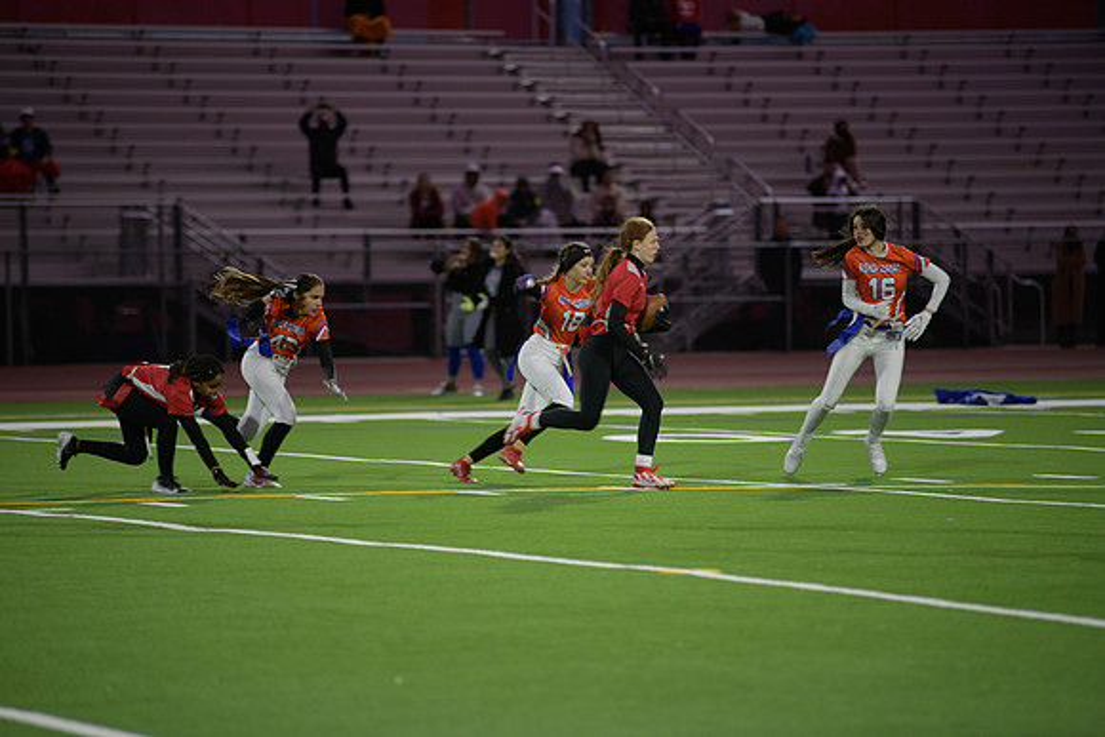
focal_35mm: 200
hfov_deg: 10.3
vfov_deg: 6.9
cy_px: 368
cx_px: 552
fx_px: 6140
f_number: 2.8
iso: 720
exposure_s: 1/200
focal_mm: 200
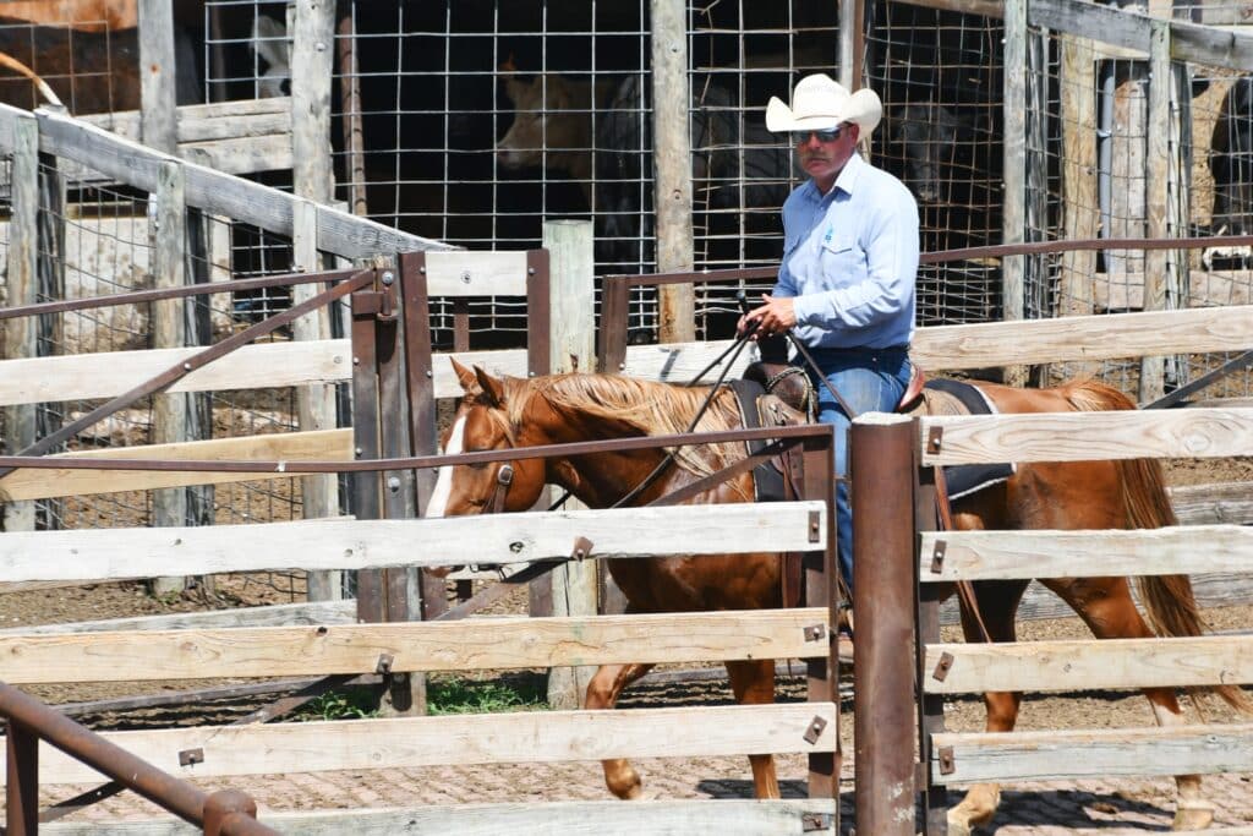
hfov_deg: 8.6
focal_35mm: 240
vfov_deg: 5.7
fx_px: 8354
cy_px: 418
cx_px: 626
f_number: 8
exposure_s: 1/500
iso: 160
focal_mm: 160
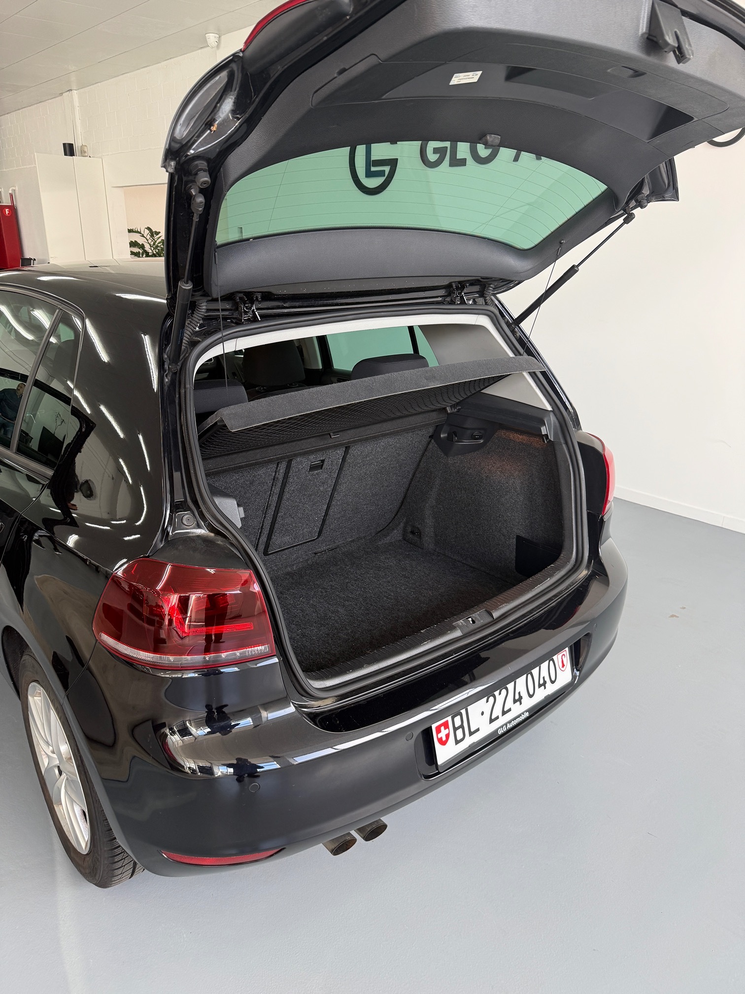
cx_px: 372
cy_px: 497
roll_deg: +0.2
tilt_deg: -18.2
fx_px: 689
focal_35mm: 24
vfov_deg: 71.6
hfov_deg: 56.8
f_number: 1.78
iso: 125
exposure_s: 1/121
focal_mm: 6.76
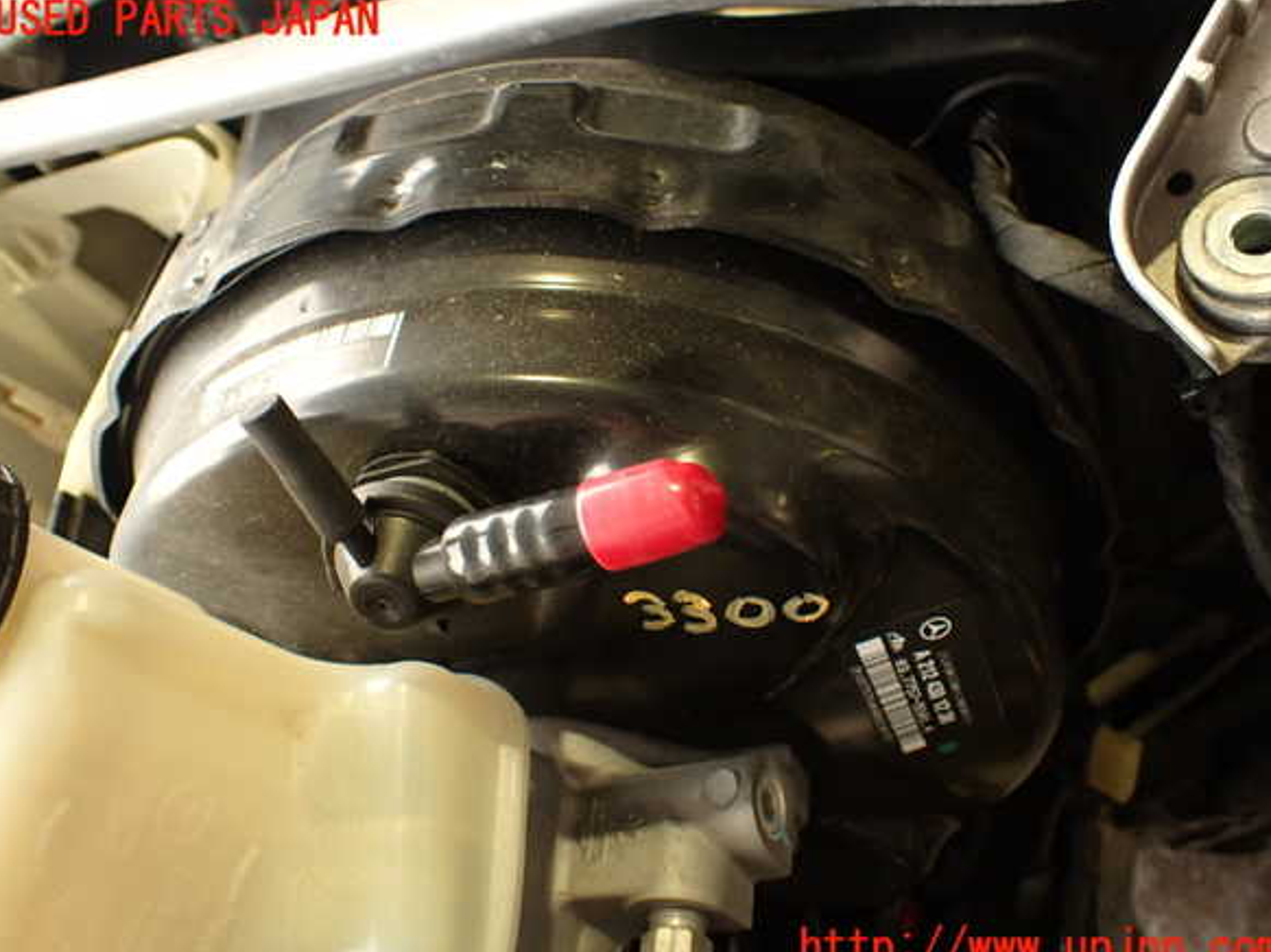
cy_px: 485
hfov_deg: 55.4
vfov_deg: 42.9
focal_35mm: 33
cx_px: 638
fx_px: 1211
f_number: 2.4
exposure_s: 1/30
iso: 200
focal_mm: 5.79
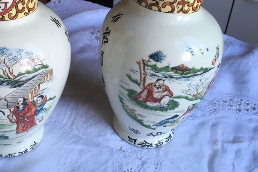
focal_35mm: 45
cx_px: 77
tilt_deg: -30.2
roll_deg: -0.6
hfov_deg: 42.7
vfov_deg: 29.5
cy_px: 46
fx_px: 323
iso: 40
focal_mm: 4.15
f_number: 2.2
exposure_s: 1/33
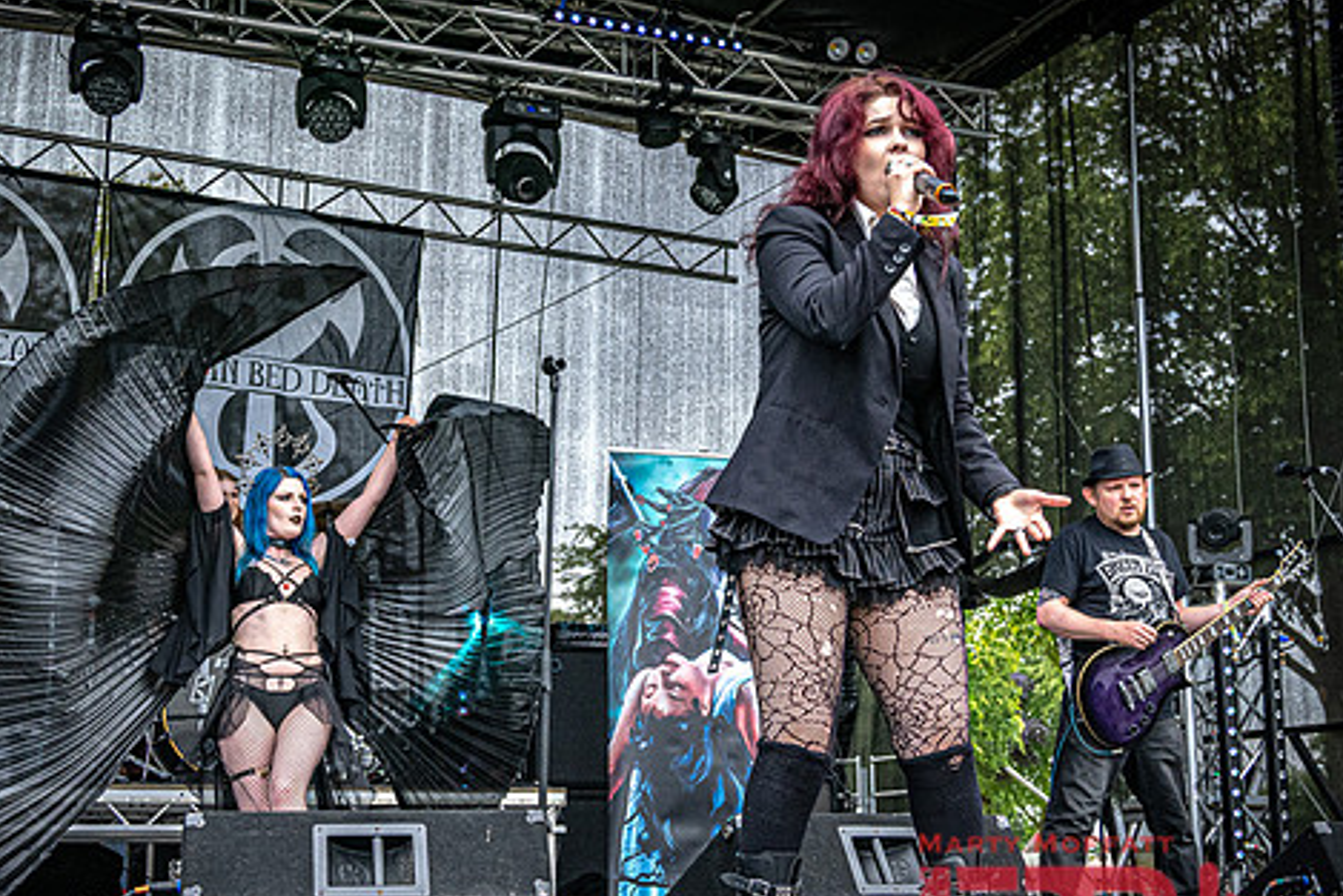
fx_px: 2015
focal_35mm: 54
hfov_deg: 36.8
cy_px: 493
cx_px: 572
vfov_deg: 25.1
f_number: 4.5
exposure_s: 1/1000
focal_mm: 20
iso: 800
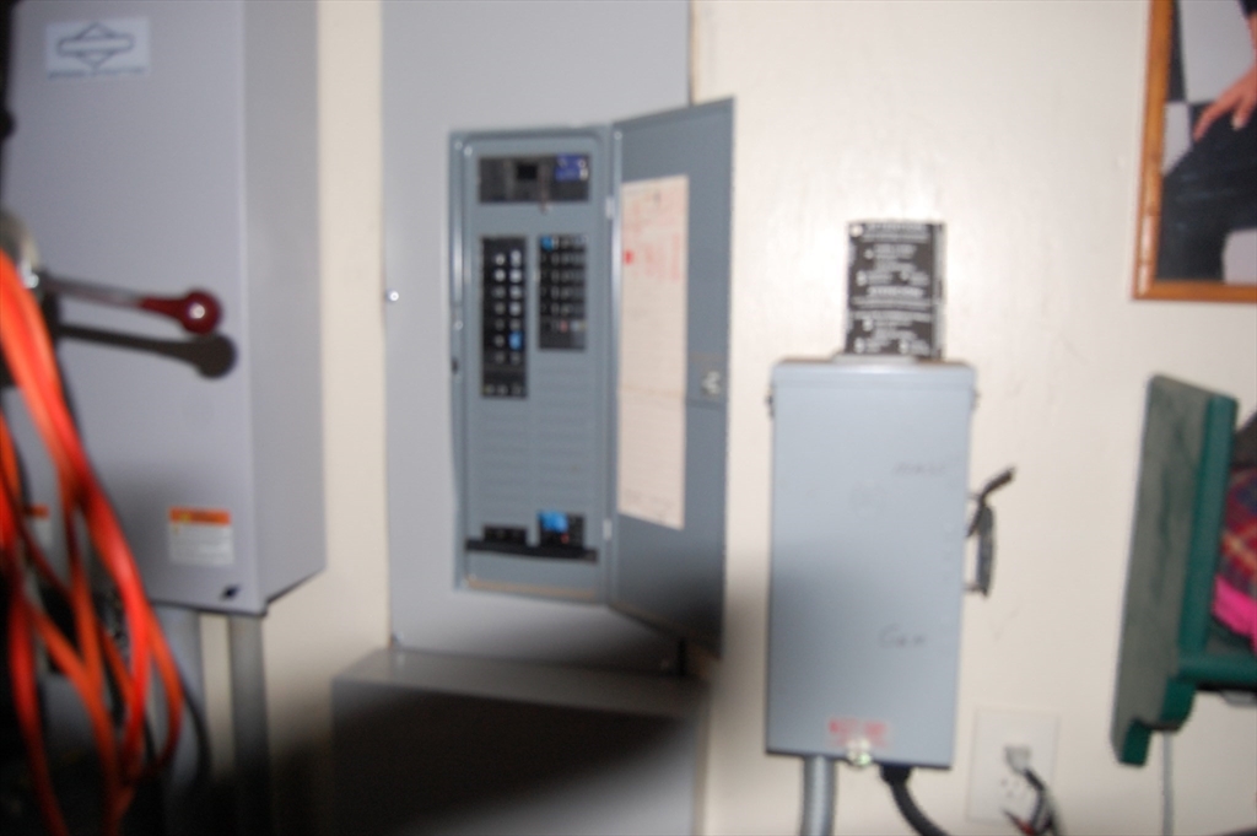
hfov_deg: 67.4
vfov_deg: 47.9
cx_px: 628
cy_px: 418
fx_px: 942
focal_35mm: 27
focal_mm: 18
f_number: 3.5
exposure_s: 1/60
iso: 400
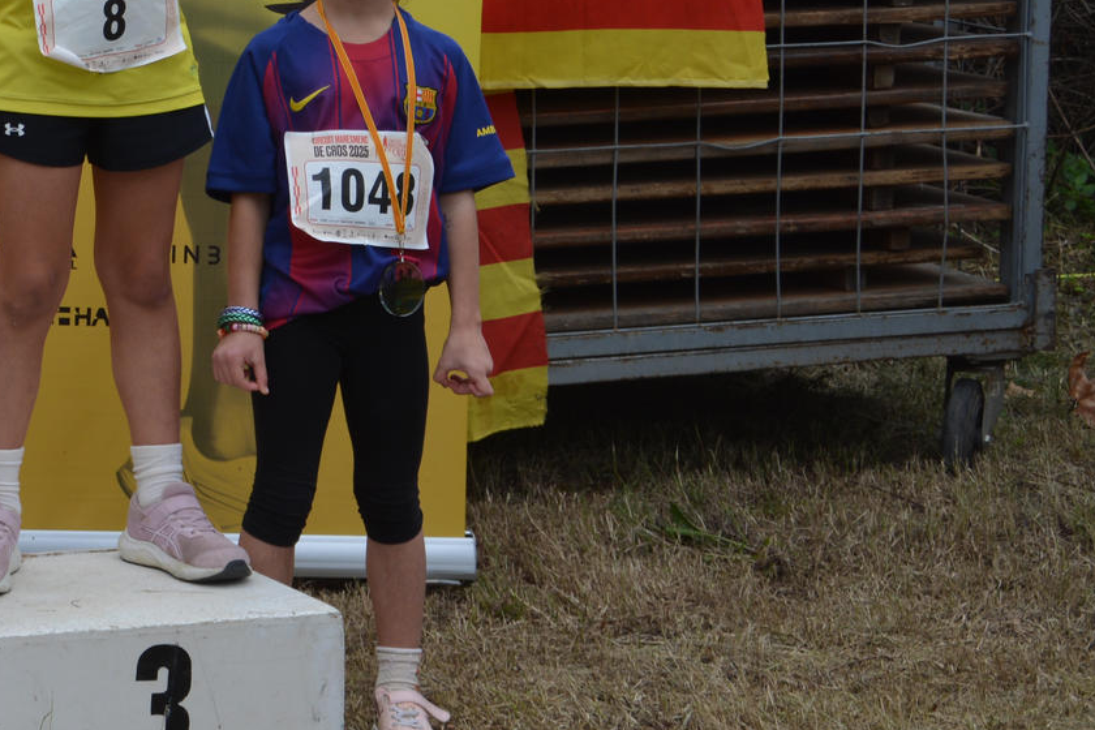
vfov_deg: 9.8
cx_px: -214
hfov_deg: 14.3
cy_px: 6
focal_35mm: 139
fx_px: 4228
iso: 180
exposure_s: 1/250
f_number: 8
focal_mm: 38
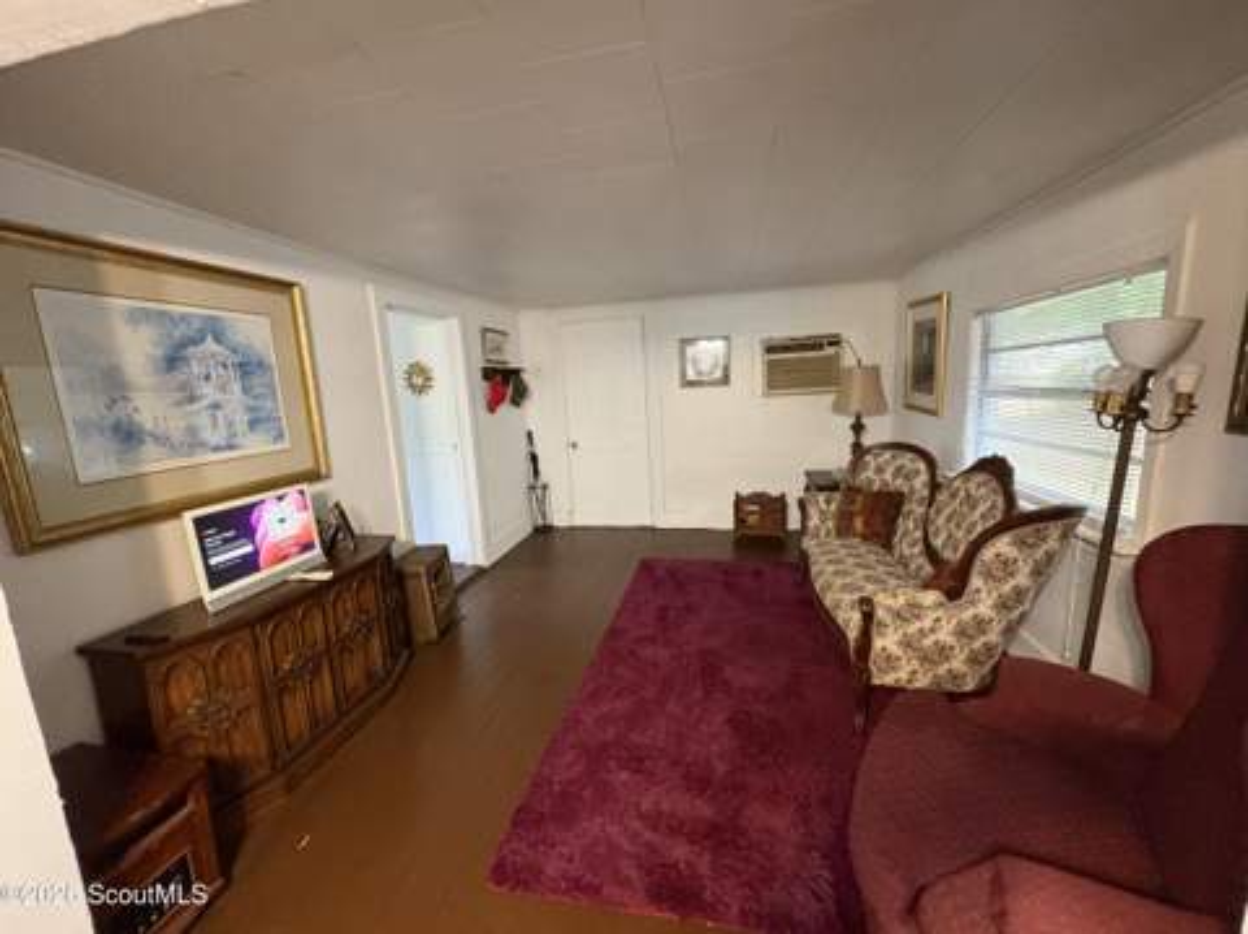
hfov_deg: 102.1
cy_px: 467
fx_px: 504
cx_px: 624
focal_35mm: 14
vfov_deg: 85.6
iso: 640
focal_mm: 2.22
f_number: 2.2
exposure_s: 1/60
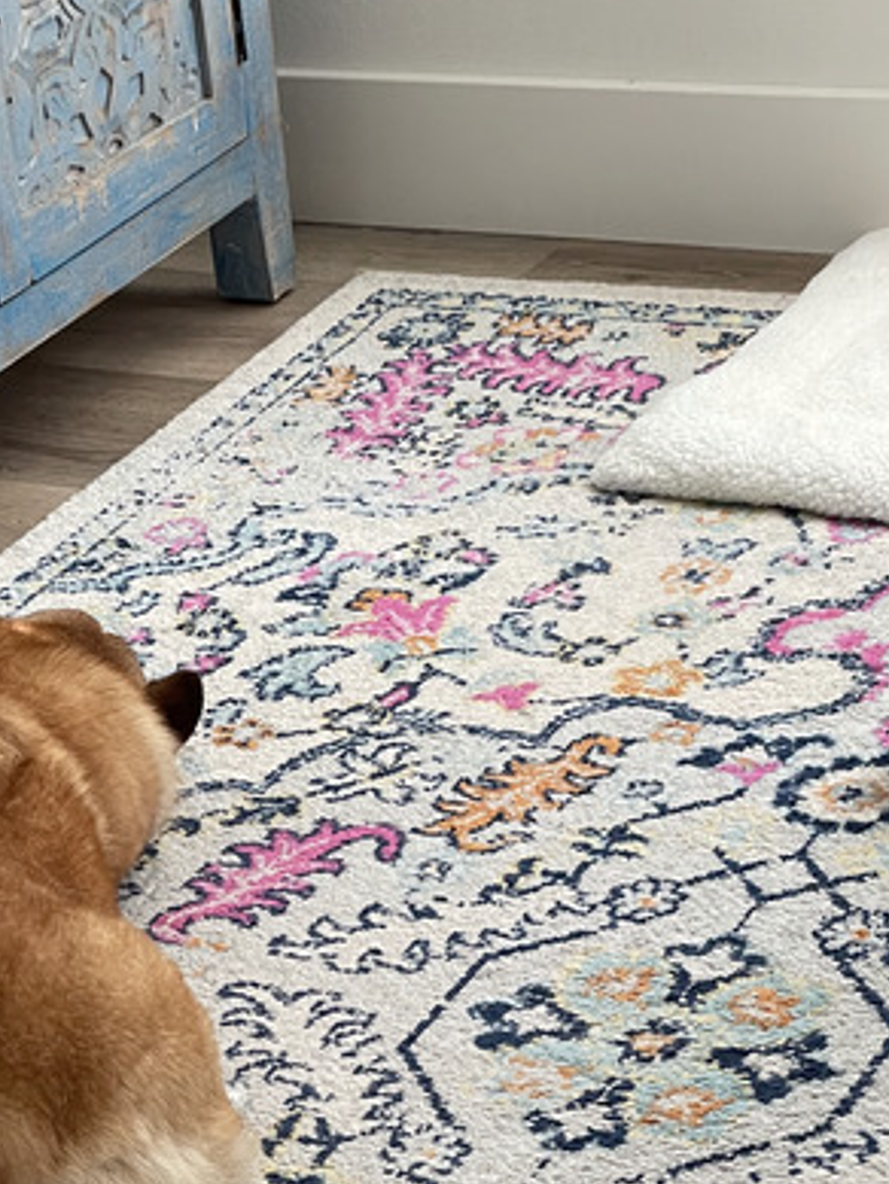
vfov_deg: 17.9
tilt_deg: -32.8
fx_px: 3662
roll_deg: +11.7
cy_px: 1196
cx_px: 9
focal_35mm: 107
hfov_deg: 13.7
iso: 160
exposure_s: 1/99
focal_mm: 6
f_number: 2
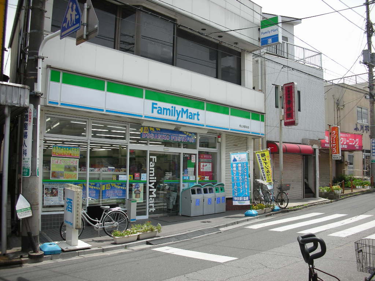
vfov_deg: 40.7
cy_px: 140
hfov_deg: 52.6
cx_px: 188
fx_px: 379
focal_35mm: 35
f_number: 3
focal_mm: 5.8
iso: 50
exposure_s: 1/429
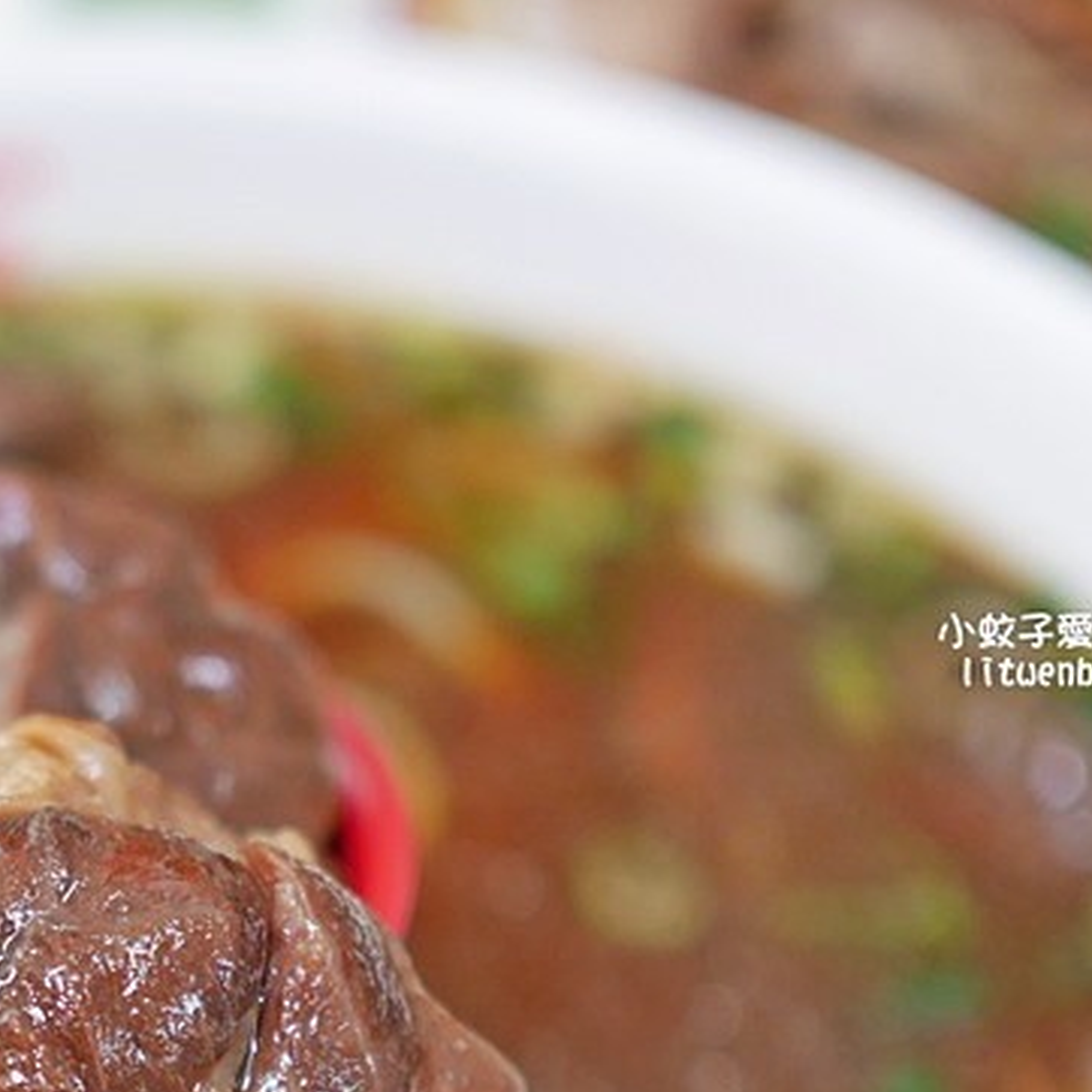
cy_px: 1030
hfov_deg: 13.9
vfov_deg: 14.1
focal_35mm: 122
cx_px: -187
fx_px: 4354
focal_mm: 25
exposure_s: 1/160
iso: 200
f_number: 1.8
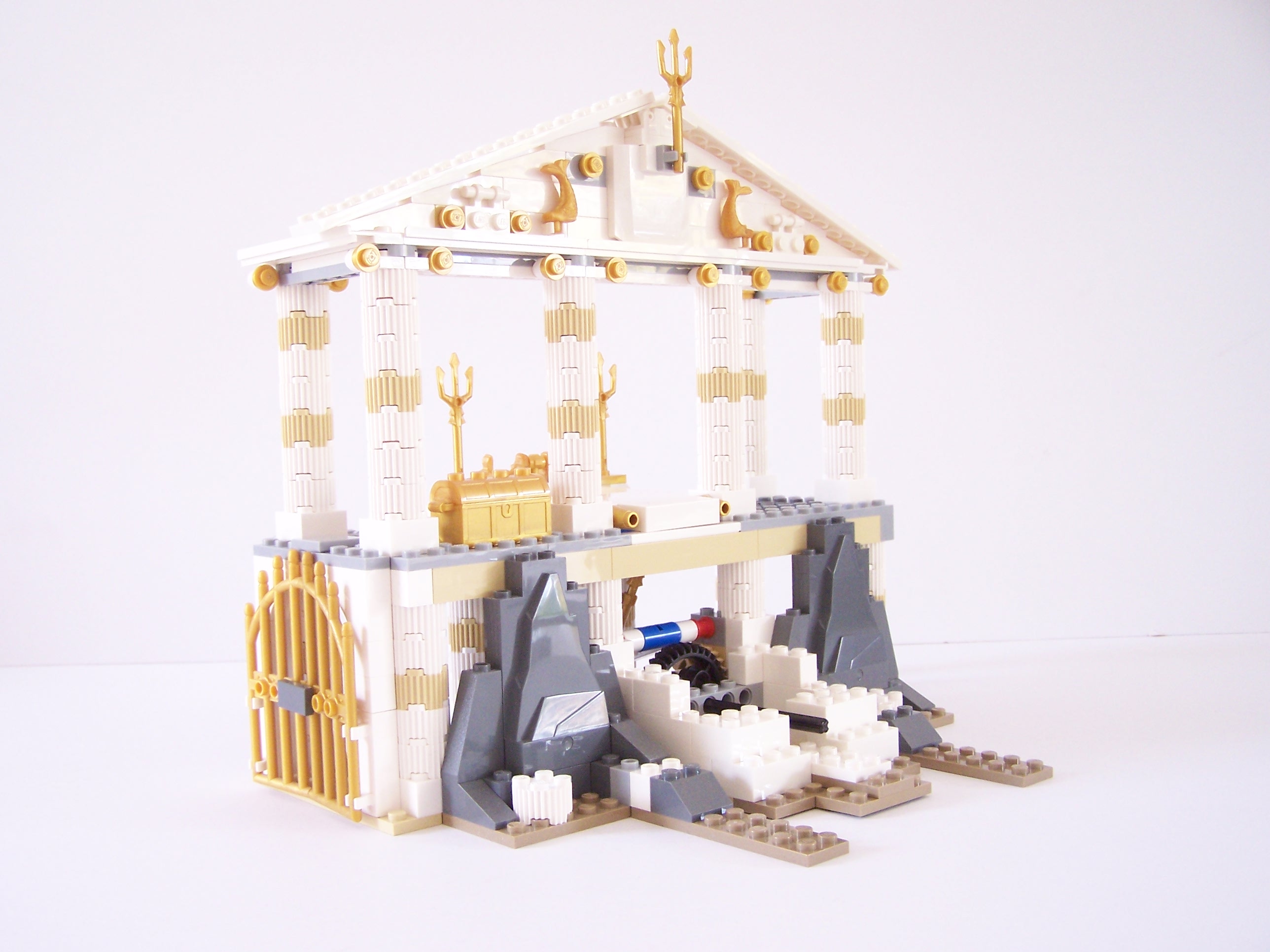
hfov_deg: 49.0
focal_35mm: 38
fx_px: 1394
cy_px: 476
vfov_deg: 37.7
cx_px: 635
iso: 200
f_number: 3.2
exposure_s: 1/8
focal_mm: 6.3
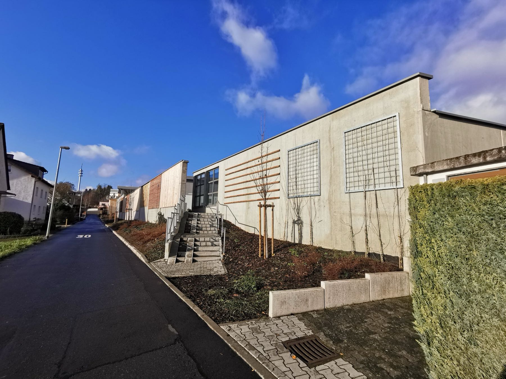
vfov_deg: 78.1
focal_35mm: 16
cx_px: 253
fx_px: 234
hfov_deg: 94.5
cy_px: 190
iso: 50
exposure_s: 1/1391
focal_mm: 2.35
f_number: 2.2
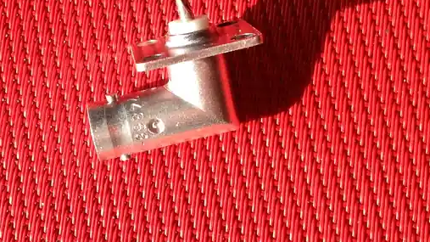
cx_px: 127
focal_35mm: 75
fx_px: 855
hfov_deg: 28.0
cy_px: 95
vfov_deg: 16.1
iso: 50
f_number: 2.4
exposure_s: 1/364
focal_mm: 4.28
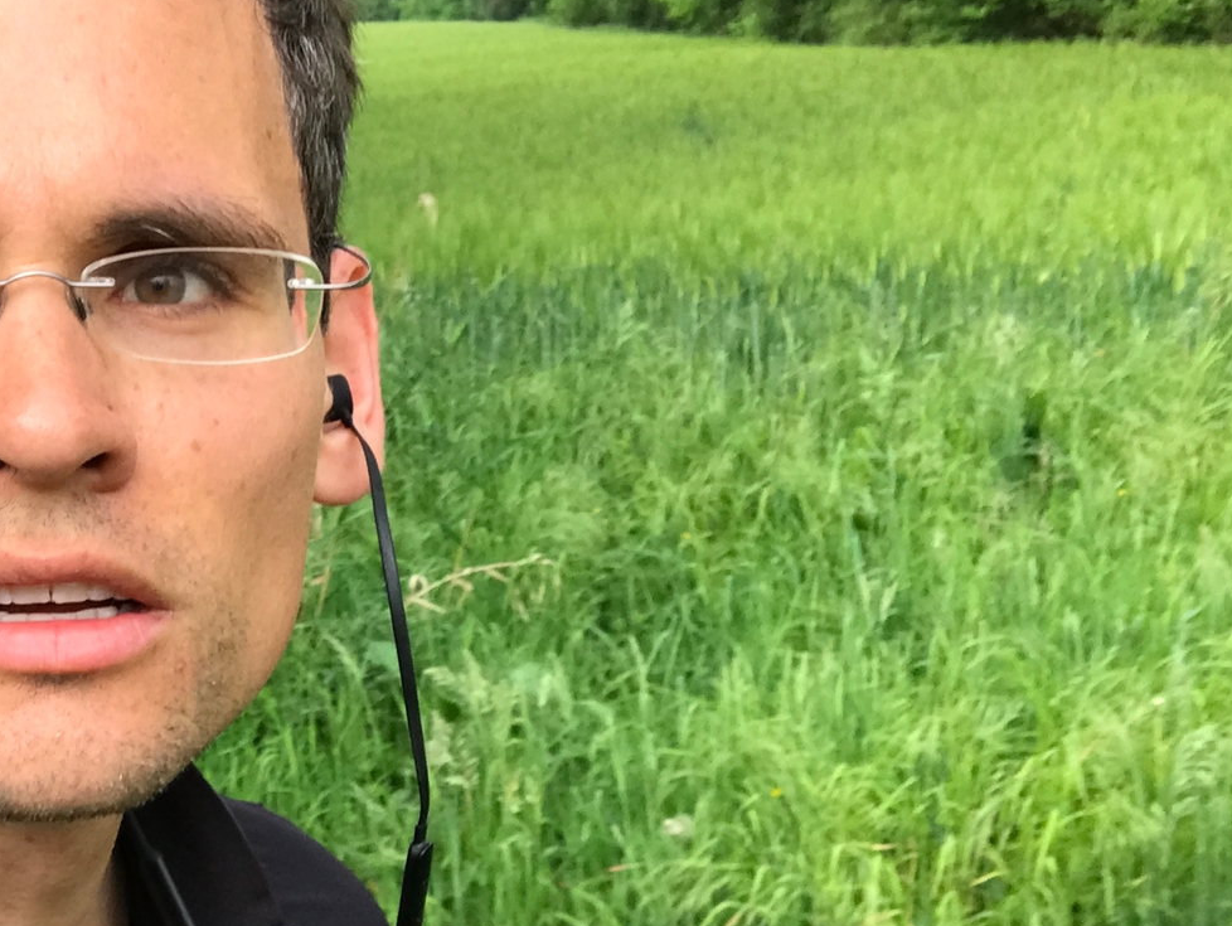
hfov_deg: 28.5
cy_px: 753
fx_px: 2386
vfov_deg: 21.7
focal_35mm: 67
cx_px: 317
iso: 25
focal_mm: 2.87
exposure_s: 1/288
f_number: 2.2
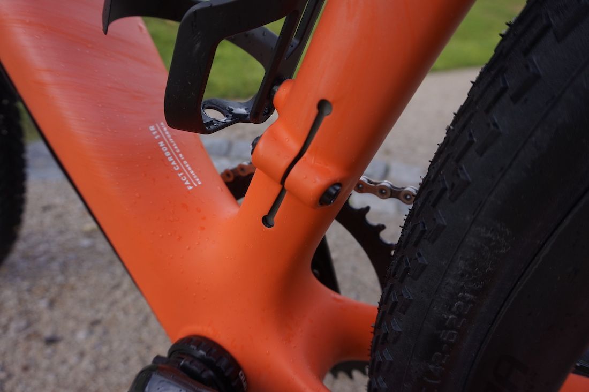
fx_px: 392
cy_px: 196
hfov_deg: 73.8
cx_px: 294
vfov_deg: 53.1
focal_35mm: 24
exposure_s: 1/500
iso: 200
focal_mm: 16
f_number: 4.5
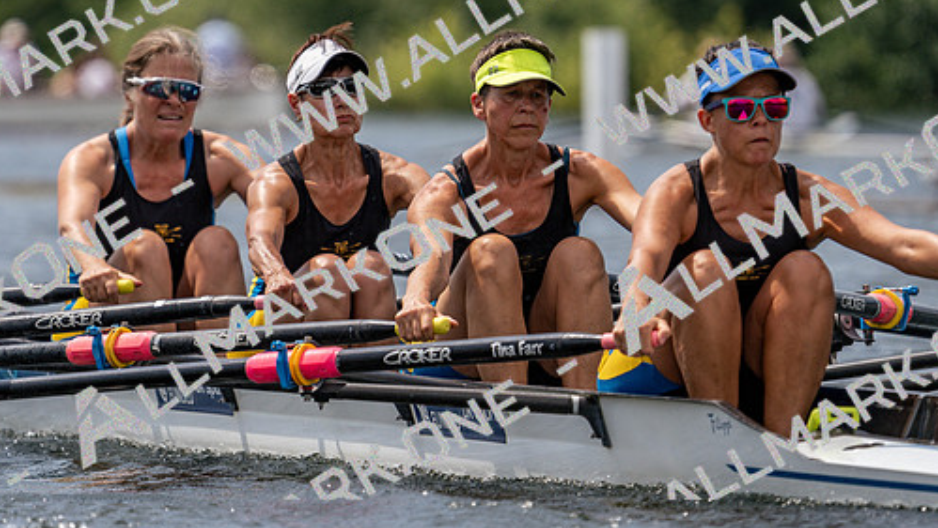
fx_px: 13683
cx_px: 457
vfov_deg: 2.2
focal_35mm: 550
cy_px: 178
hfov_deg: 3.9
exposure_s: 1/1600
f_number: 6.3
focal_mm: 452
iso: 250
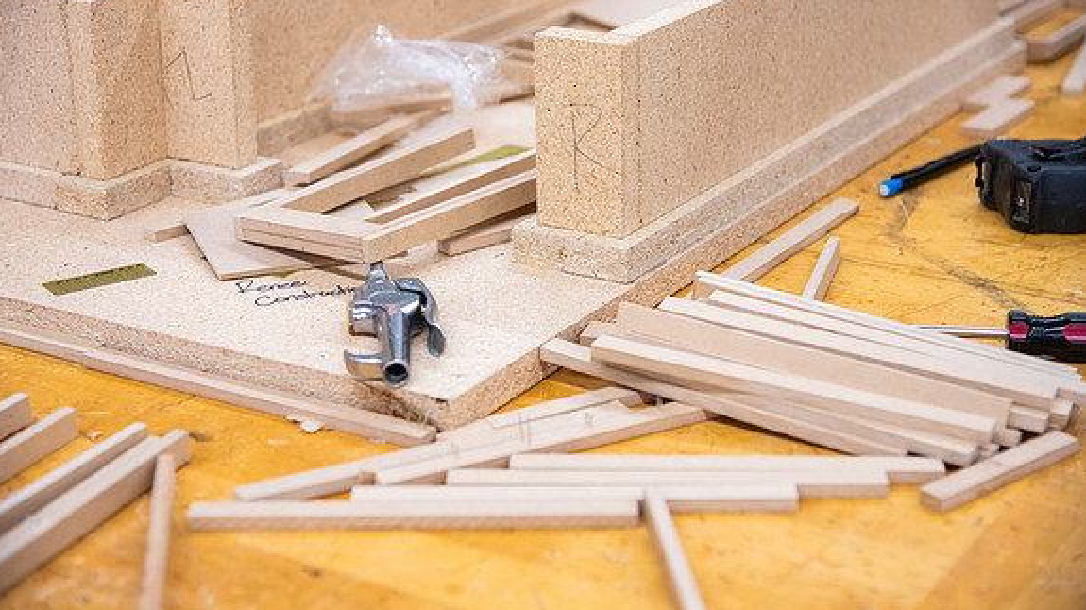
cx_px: 542
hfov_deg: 28.6
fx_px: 2130
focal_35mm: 74
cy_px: 260
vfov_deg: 16.3
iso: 2000
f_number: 4.5
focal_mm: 70
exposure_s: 1/200
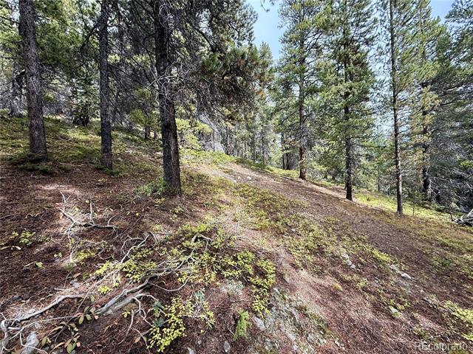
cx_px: 236
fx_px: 191
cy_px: 177
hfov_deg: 102.1
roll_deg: +3.7
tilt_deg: -0.9
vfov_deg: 85.7
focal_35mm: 14
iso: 50
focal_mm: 2.22
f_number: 2.2
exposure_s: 1/270
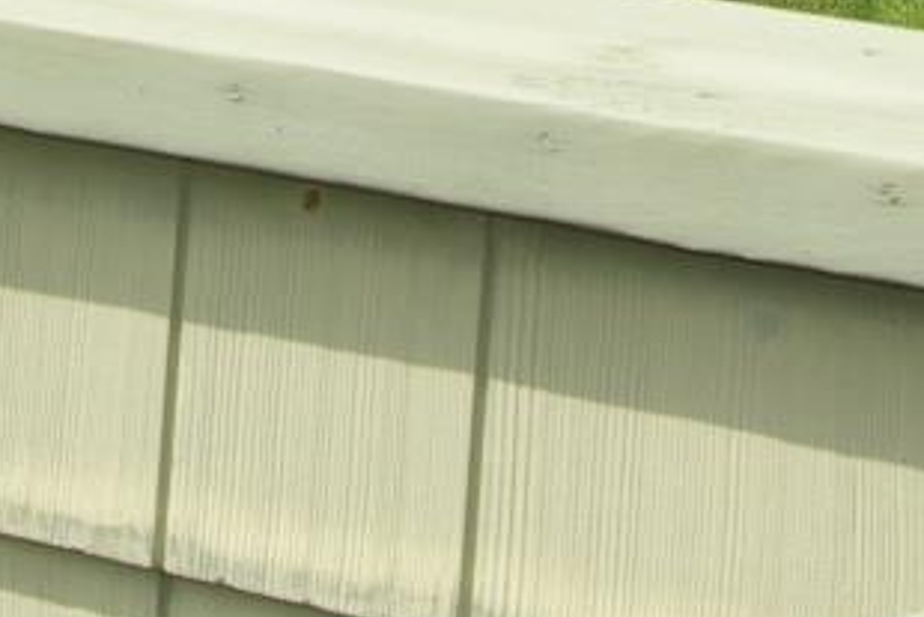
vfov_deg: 5.3
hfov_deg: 8.2
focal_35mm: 247
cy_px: -1159
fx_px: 6342
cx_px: -215
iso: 100
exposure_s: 1/125
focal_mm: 28
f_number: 11
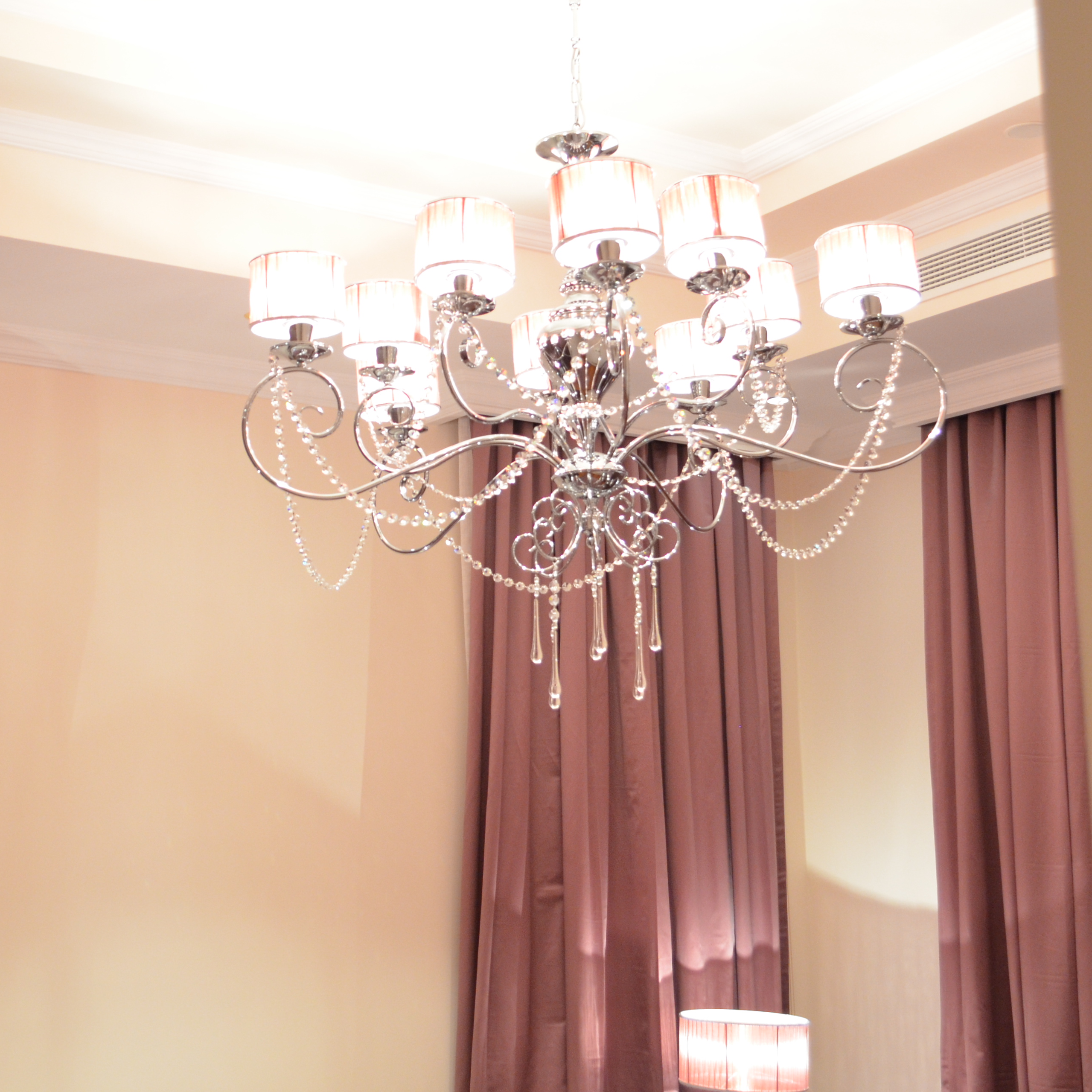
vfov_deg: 34.5
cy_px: 402
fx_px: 1749
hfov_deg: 34.4
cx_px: 378
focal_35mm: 49
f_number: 4.5
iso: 1000
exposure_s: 1/25
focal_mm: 20
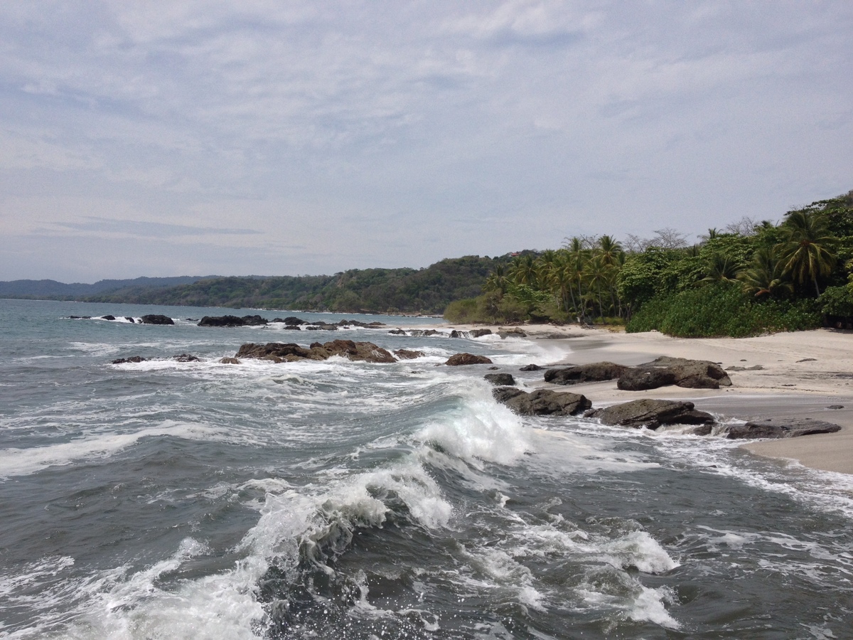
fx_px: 862
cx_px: 426
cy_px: 320
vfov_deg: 40.7
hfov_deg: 52.6
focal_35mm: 35
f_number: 2.4
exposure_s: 1/3460
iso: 50
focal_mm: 4.28
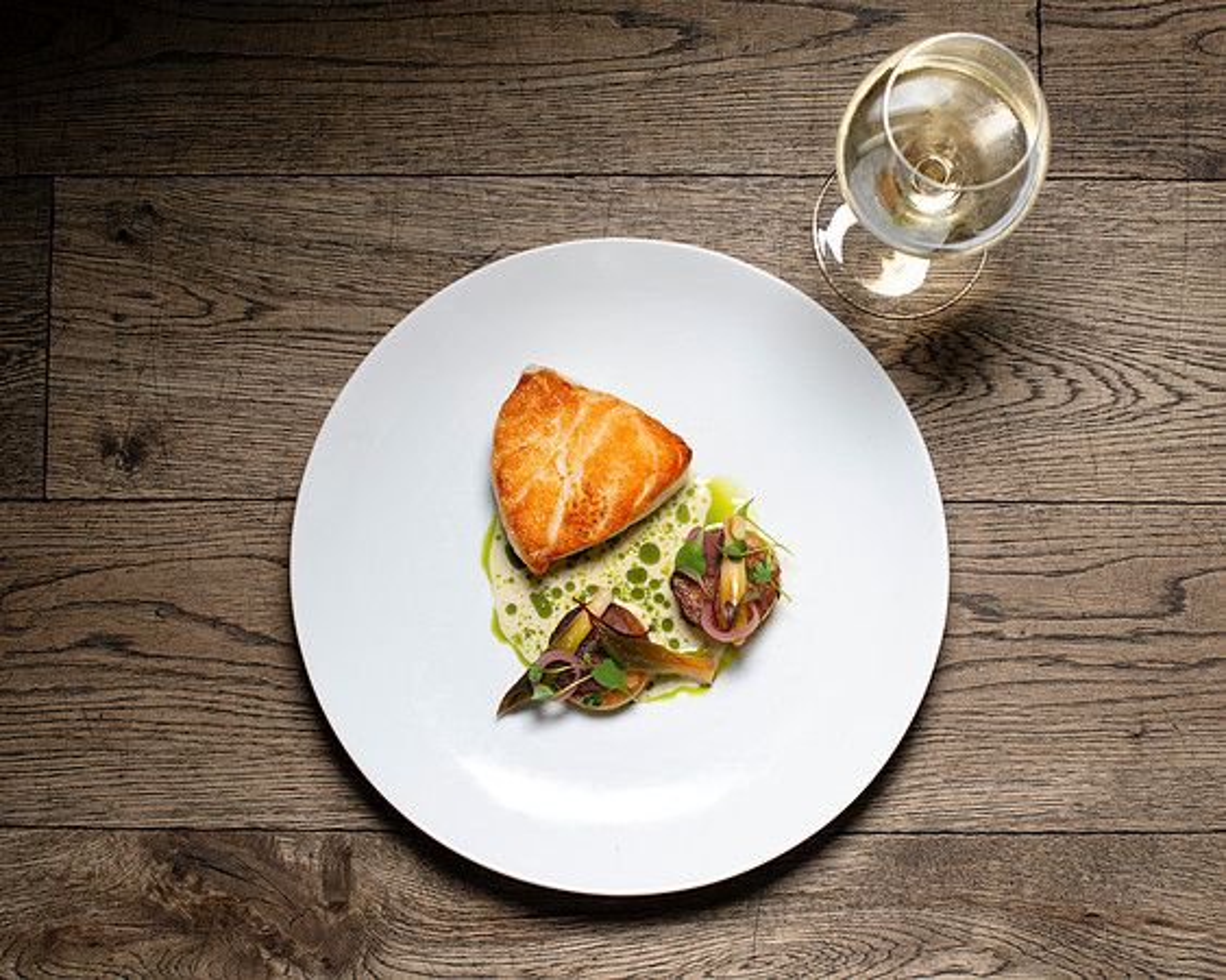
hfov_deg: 31.7
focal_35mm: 60
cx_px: 656
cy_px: 518
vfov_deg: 25.5
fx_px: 2161
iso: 100
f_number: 5.6
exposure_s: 1/250
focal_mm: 50
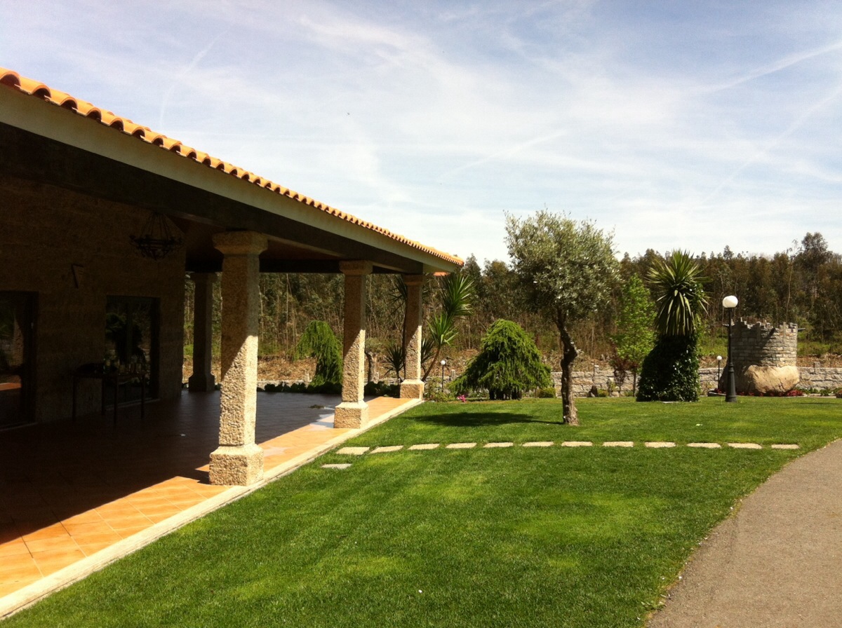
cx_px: 421
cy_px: 314
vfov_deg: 40.6
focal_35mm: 35
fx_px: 850
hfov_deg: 52.7
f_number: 2.8
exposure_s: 1/1117
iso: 80
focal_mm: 3.85
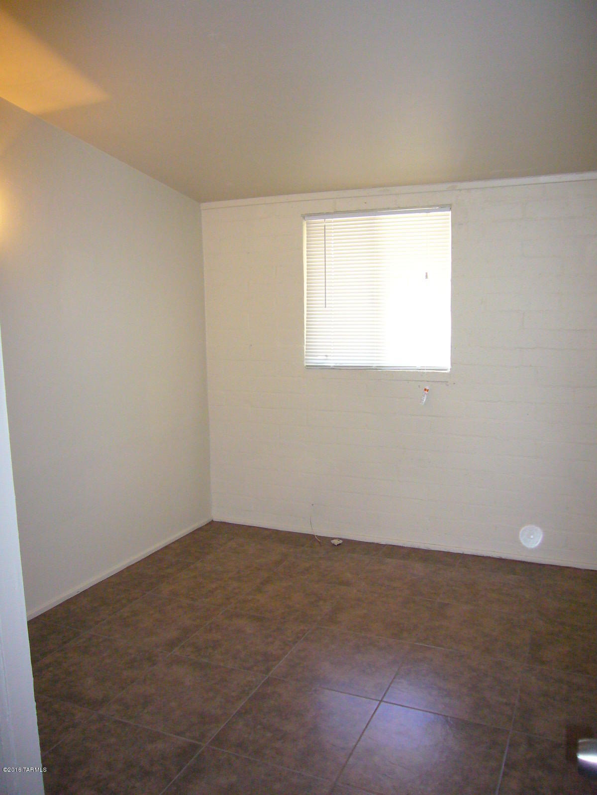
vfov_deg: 63.4
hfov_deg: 49.7
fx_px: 644
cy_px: 398
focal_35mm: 28
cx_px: 298
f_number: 2.8
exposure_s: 1/30
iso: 200
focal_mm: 4.6
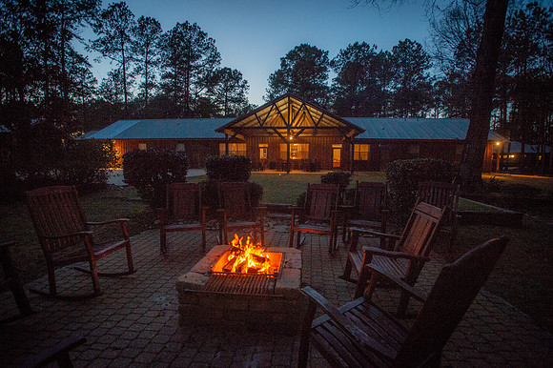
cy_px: 184
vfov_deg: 70.4
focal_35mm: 17
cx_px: 276
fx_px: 261
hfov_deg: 93.3
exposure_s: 1/200
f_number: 4
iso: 4000
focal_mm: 17
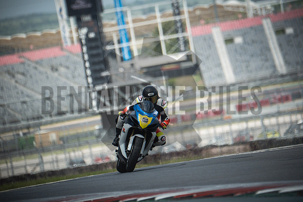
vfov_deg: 2.3
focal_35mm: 600
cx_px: 152
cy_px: 101
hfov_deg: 3.4
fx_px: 5051
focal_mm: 400
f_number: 5.6
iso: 1000
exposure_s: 1/2000
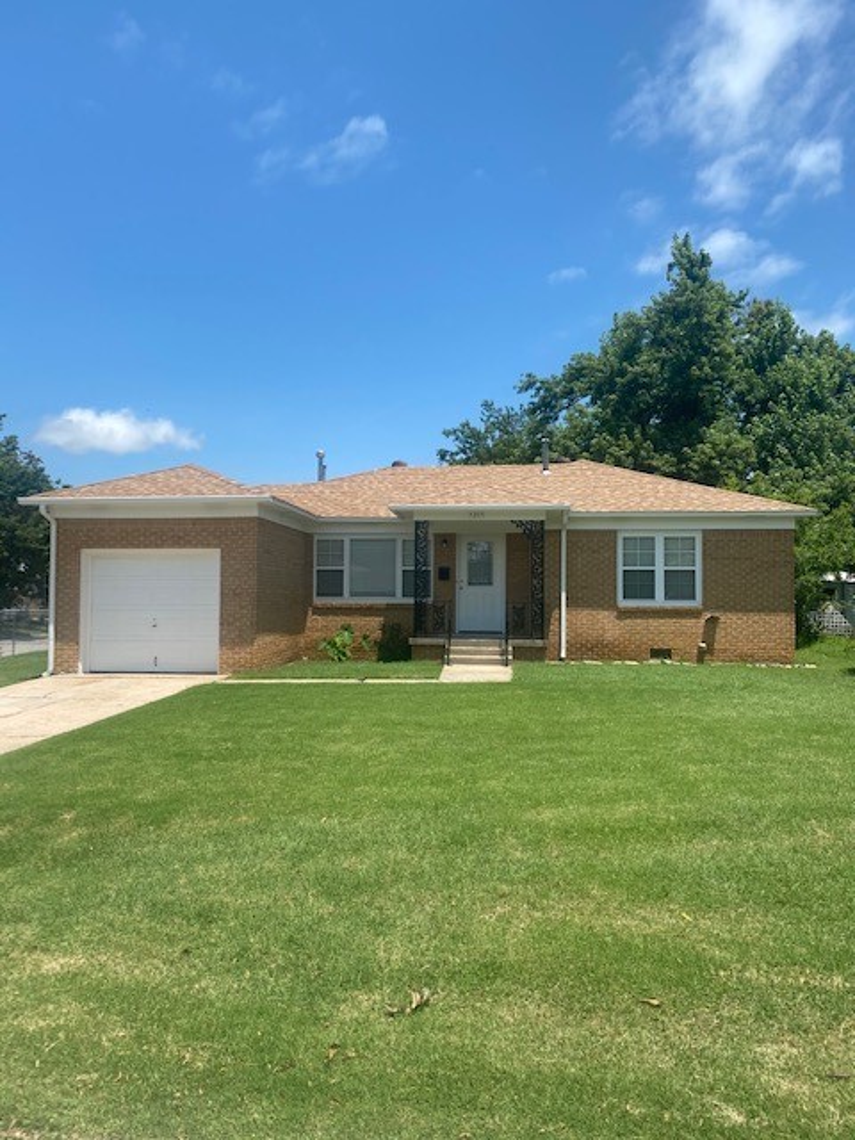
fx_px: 856
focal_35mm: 26
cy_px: 570
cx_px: 428
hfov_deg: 53.1
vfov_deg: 67.3
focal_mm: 4.25
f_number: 1.8
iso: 32
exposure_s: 1/3215
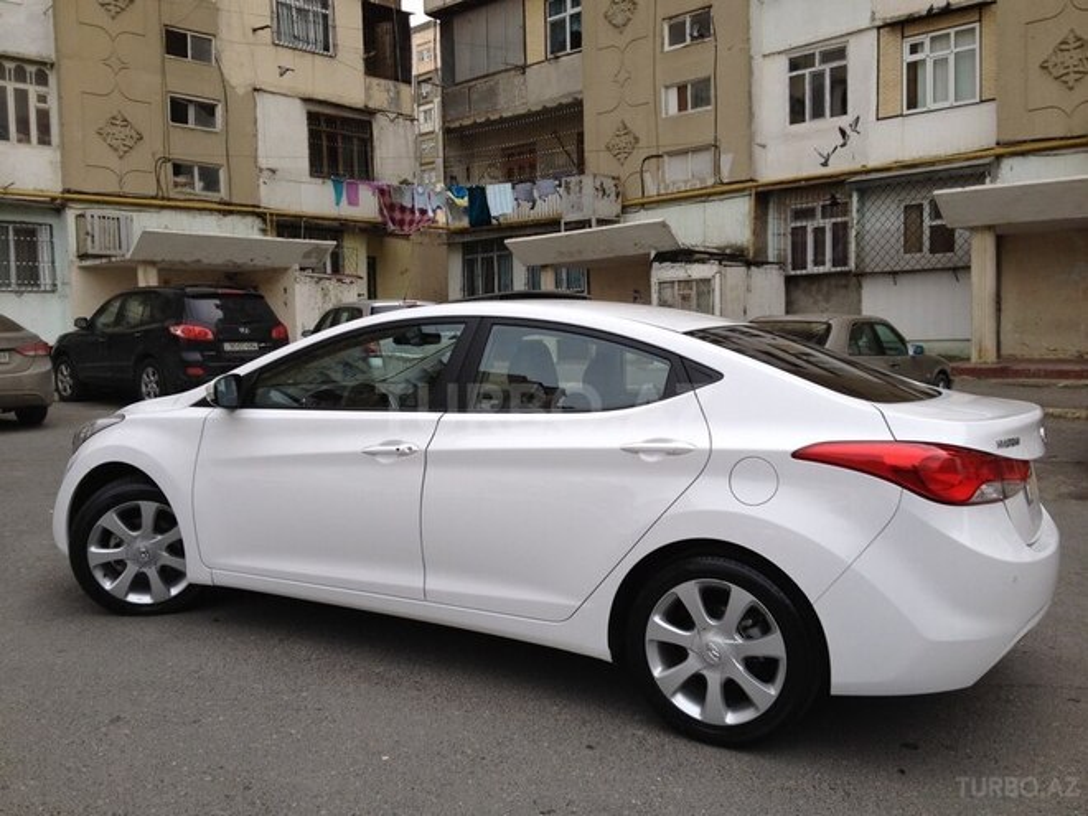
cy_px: 408
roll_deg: -0.3
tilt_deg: -4.3
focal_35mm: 35
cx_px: 544
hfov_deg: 52.6
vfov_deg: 40.7
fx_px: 1100
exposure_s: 1/968
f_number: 2.4
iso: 50
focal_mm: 4.28
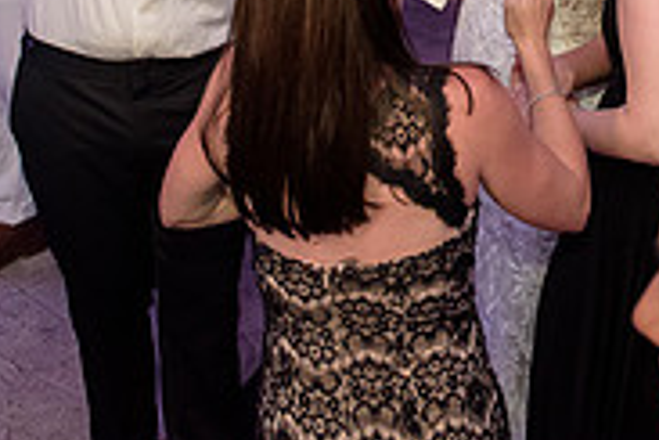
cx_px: 544
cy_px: -225
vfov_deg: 16.3
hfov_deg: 26.1
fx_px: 1391
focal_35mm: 76
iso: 3200
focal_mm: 24
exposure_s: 1/125
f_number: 3.2
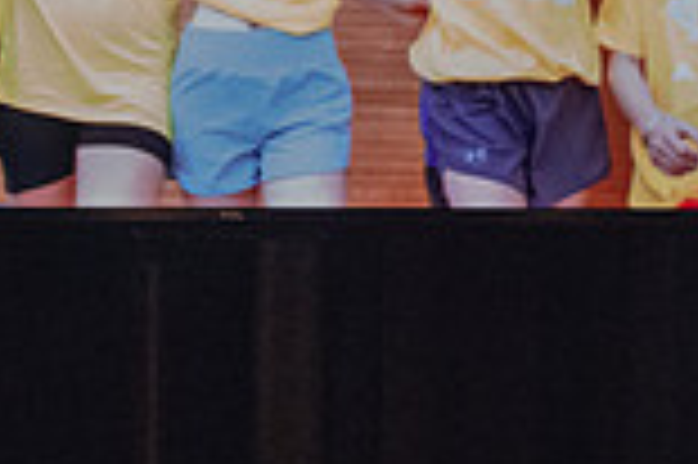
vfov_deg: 2.5
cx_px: 180
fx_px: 10730
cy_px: 42
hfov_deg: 3.7
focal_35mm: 554
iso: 8000
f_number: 2.8
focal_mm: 130
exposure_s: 1/640
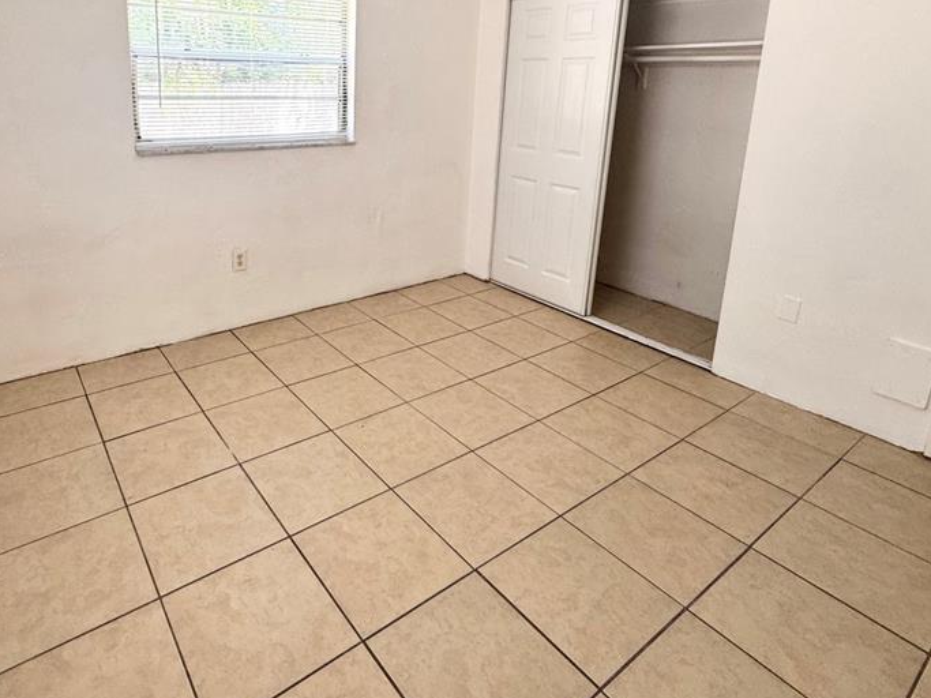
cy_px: 195
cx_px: 345
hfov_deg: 77.5
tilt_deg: -8.6
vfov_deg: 60.7
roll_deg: -1.1
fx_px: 565
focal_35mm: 21
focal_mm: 2.22
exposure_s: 1/99
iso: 160
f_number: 2.2
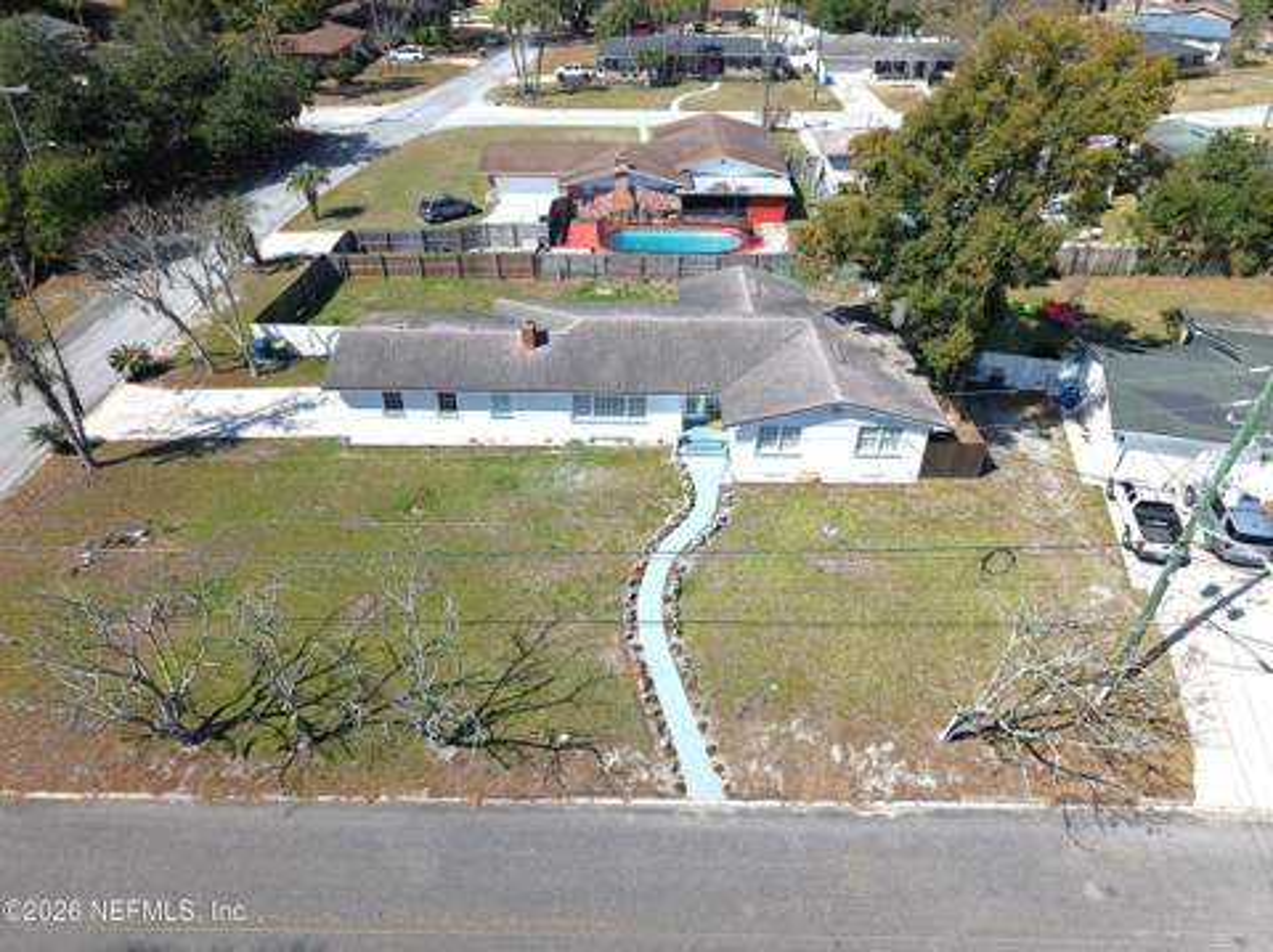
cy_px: 476
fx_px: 882
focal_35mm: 24
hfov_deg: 71.7
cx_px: 636
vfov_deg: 56.7
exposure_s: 1/40
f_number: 1.8
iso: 120
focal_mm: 8.67
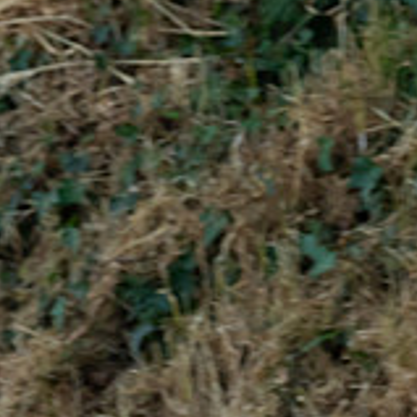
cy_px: 257
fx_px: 10017
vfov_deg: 2.4
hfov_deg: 2.4
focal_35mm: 735
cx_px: -109
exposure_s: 1/1000
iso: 1000
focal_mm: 100
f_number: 4
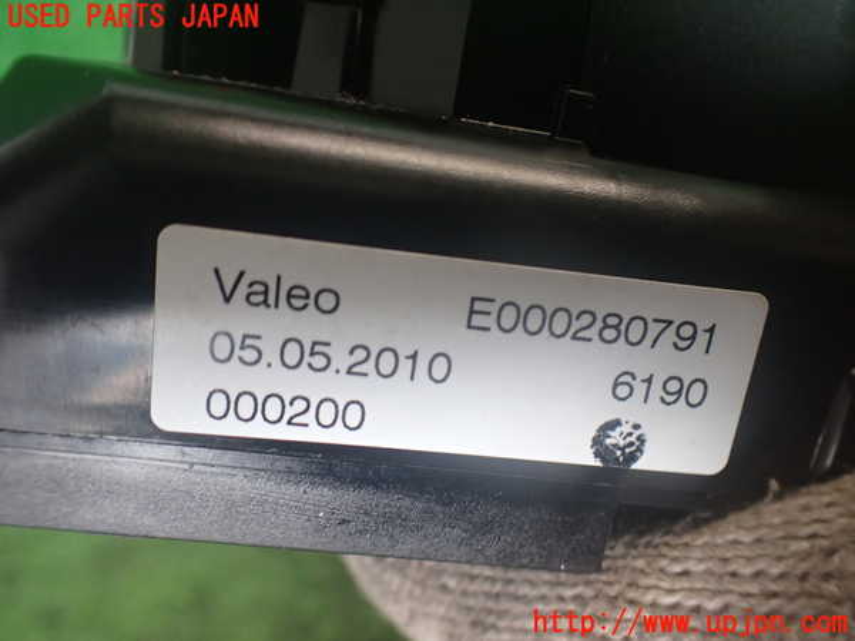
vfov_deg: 46.8
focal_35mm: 30
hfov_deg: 60.0
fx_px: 741
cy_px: 320
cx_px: 428
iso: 400
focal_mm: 5.4
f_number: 2.3
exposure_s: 1/125
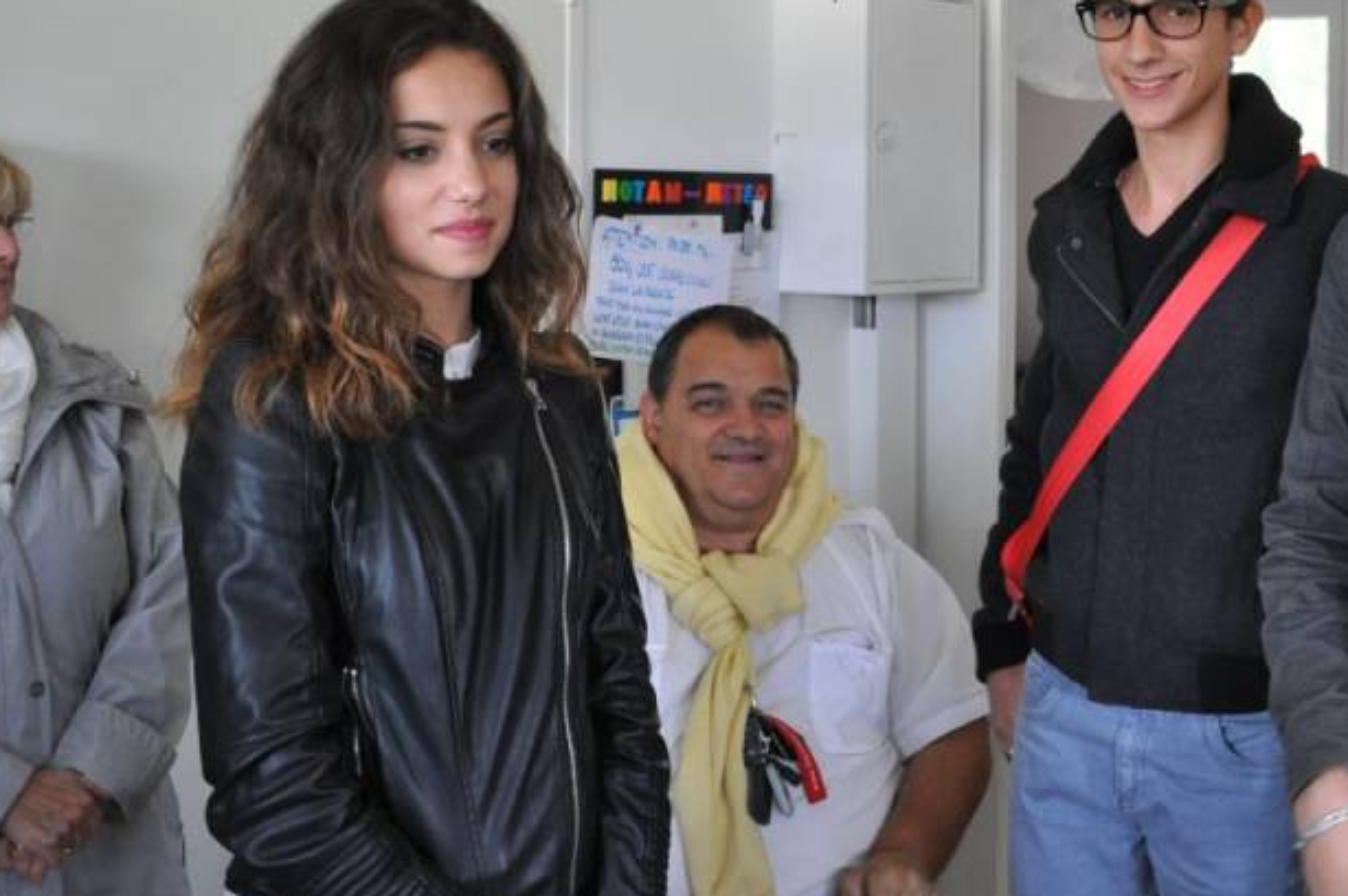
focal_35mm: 55
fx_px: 2057
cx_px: 1025
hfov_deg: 35.4
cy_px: 305
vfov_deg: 24.5
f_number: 3.8
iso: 800
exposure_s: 1/40
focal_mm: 22
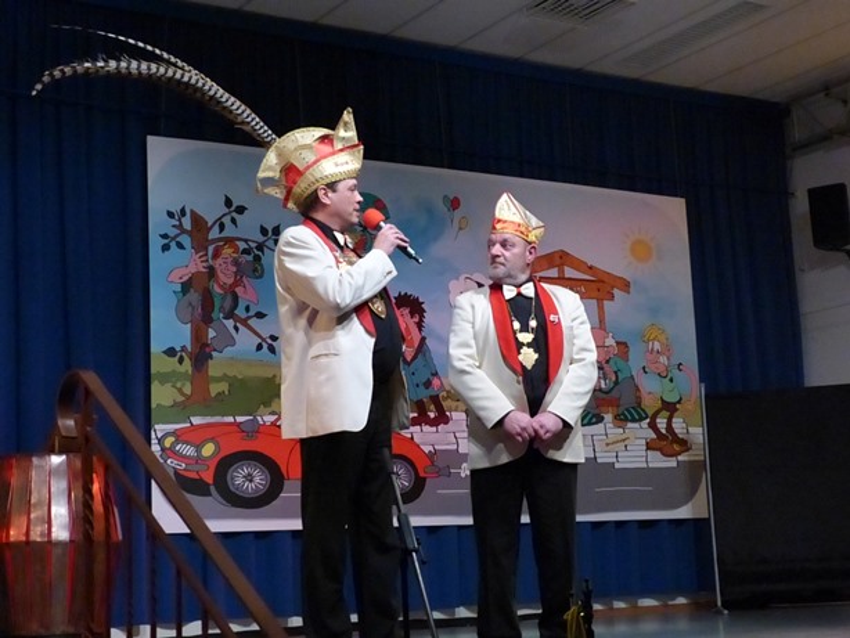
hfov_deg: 31.7
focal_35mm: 61
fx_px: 1498
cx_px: 425
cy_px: 319
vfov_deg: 24.0
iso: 1600
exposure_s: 1/160
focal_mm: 10.9
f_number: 4
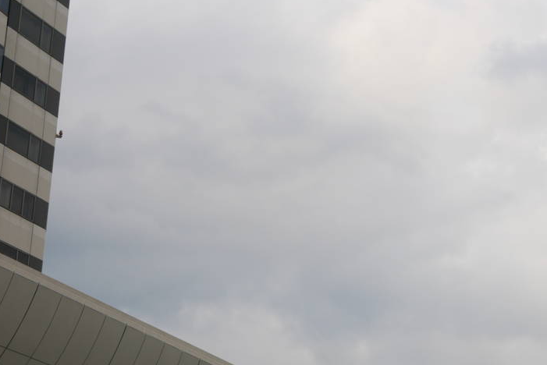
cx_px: 435
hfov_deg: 22.6
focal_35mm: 89
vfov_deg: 15.4
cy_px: 230
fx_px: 1353
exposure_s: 1/800
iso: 200
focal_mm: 25
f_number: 4.5
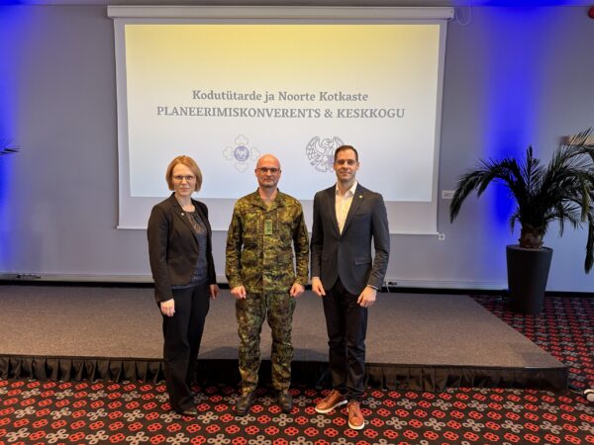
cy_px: 222
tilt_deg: -4.8
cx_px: 297
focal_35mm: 24
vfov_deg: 56.8
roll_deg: -1.0
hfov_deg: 71.6
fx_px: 412
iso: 100
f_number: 1.78
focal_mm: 6.86
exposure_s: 1/100
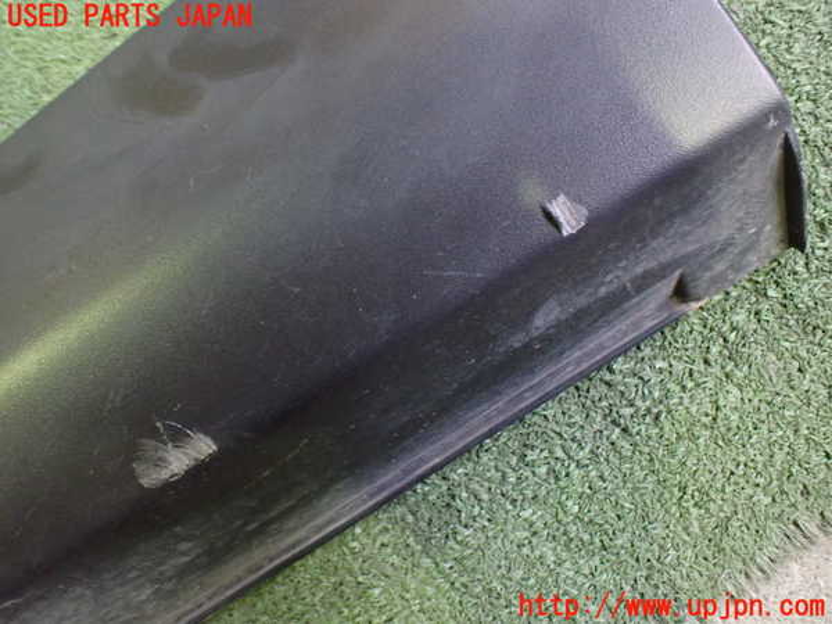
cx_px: 416
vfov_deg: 46.8
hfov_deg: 60.0
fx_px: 721
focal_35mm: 30
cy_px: 312
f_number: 2.3
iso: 800
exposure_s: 1/30
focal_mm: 5.4
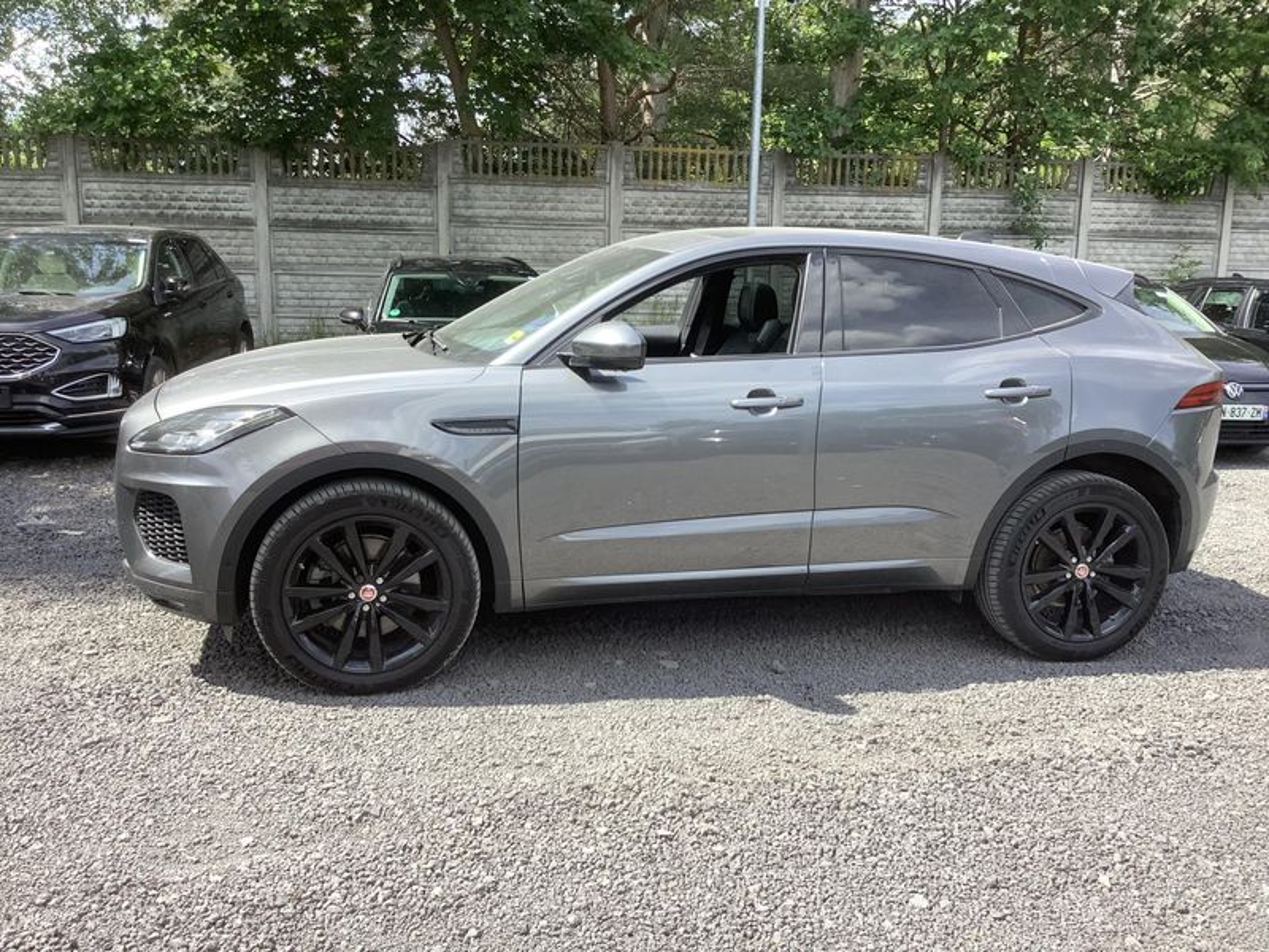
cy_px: 476
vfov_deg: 45.4
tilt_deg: -9.5
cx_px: 634
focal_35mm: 31
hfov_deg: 58.4
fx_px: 1136
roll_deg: -1.1
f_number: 2.4
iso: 25
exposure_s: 1/409
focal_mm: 3.3
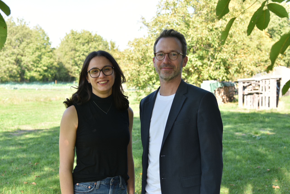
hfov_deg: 41.1
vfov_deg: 28.1
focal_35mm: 48
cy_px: 97
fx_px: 387
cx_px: 145
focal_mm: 48
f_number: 5
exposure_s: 1/100
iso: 100
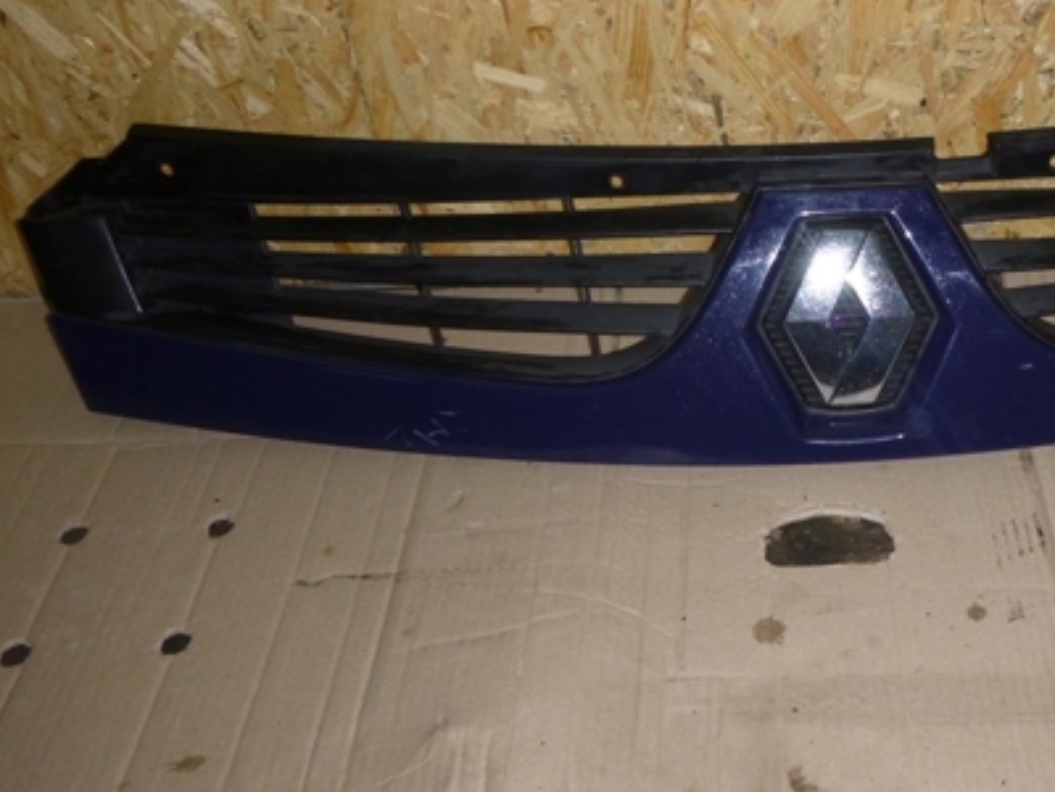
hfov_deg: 44.9
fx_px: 1219
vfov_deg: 35.7
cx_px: 815
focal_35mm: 40
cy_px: 280
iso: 125
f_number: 3.9
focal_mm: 4.5
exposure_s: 1/60
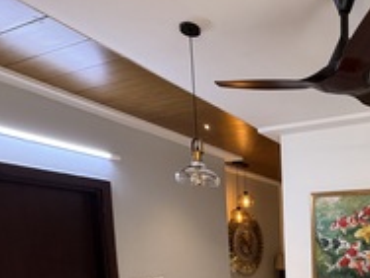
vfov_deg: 36.5
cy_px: 293
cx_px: 347
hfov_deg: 47.3
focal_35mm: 34
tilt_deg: -6.4
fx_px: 363
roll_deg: +1.5
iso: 200
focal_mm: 2.22
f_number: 2.2
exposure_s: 1/50
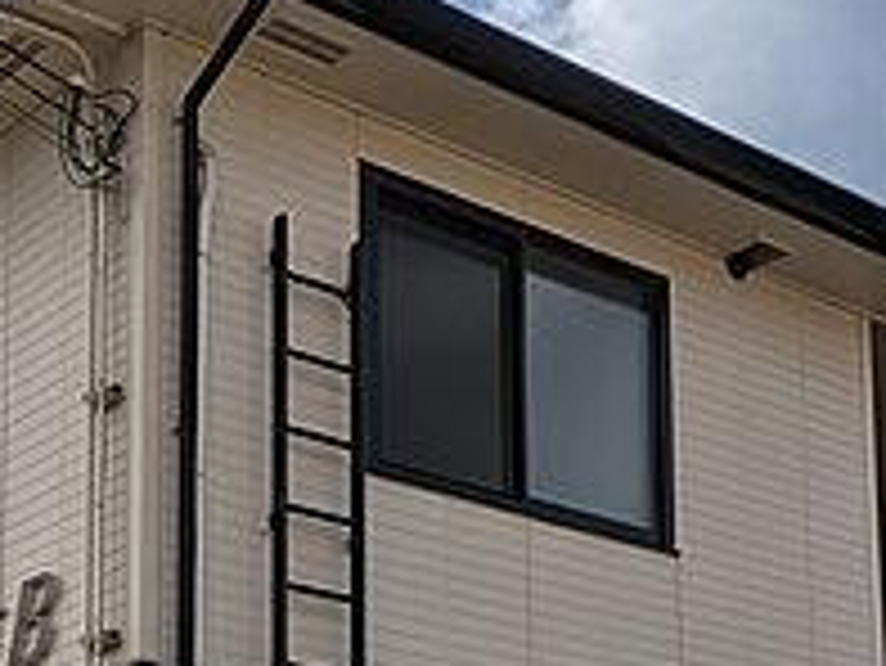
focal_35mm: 81
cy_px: 832
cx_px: 412
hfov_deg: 24.1
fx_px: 2074
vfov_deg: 17.3
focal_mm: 5.43
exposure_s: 1/6452
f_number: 1.89
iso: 41
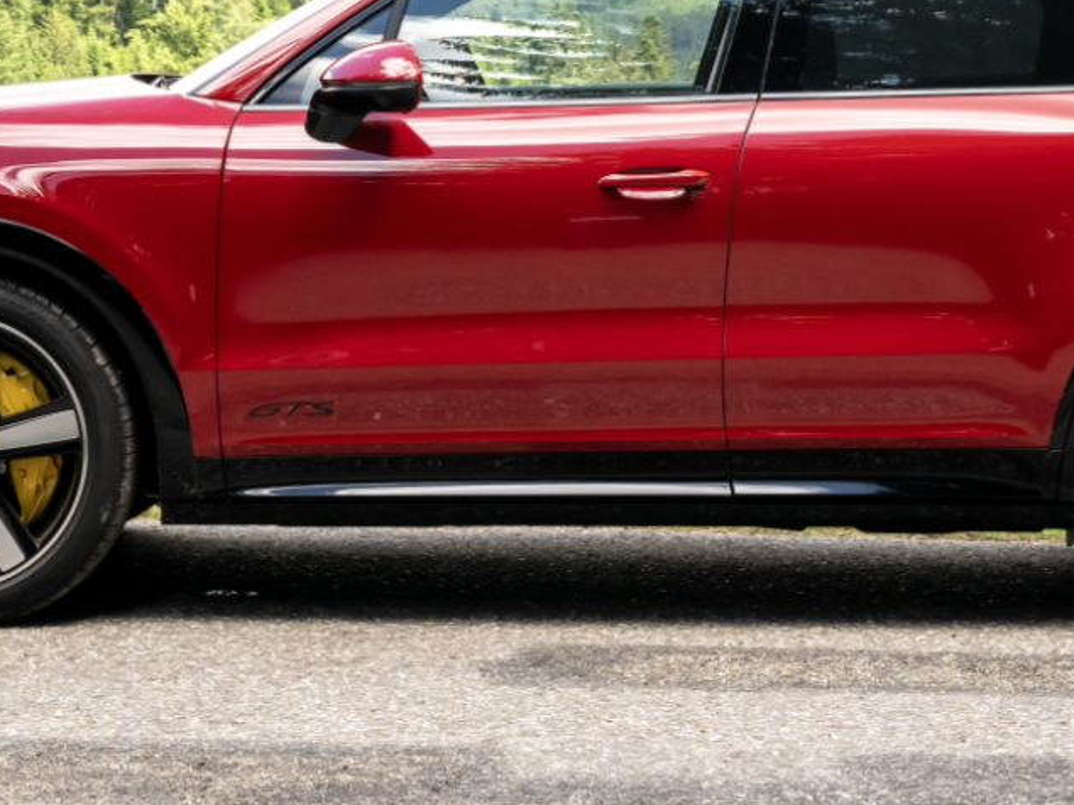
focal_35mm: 100
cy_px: 96
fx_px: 3102
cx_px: 609
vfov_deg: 14.6
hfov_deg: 19.6
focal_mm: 44
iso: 400
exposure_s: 1/50
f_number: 9
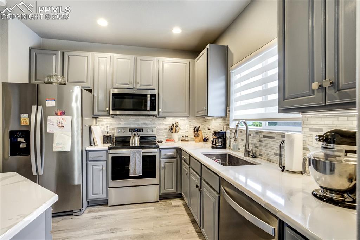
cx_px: 180
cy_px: 120
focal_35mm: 16
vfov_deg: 73.7
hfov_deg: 96.8
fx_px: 160
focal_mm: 16
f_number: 7.1
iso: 1250
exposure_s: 1/20
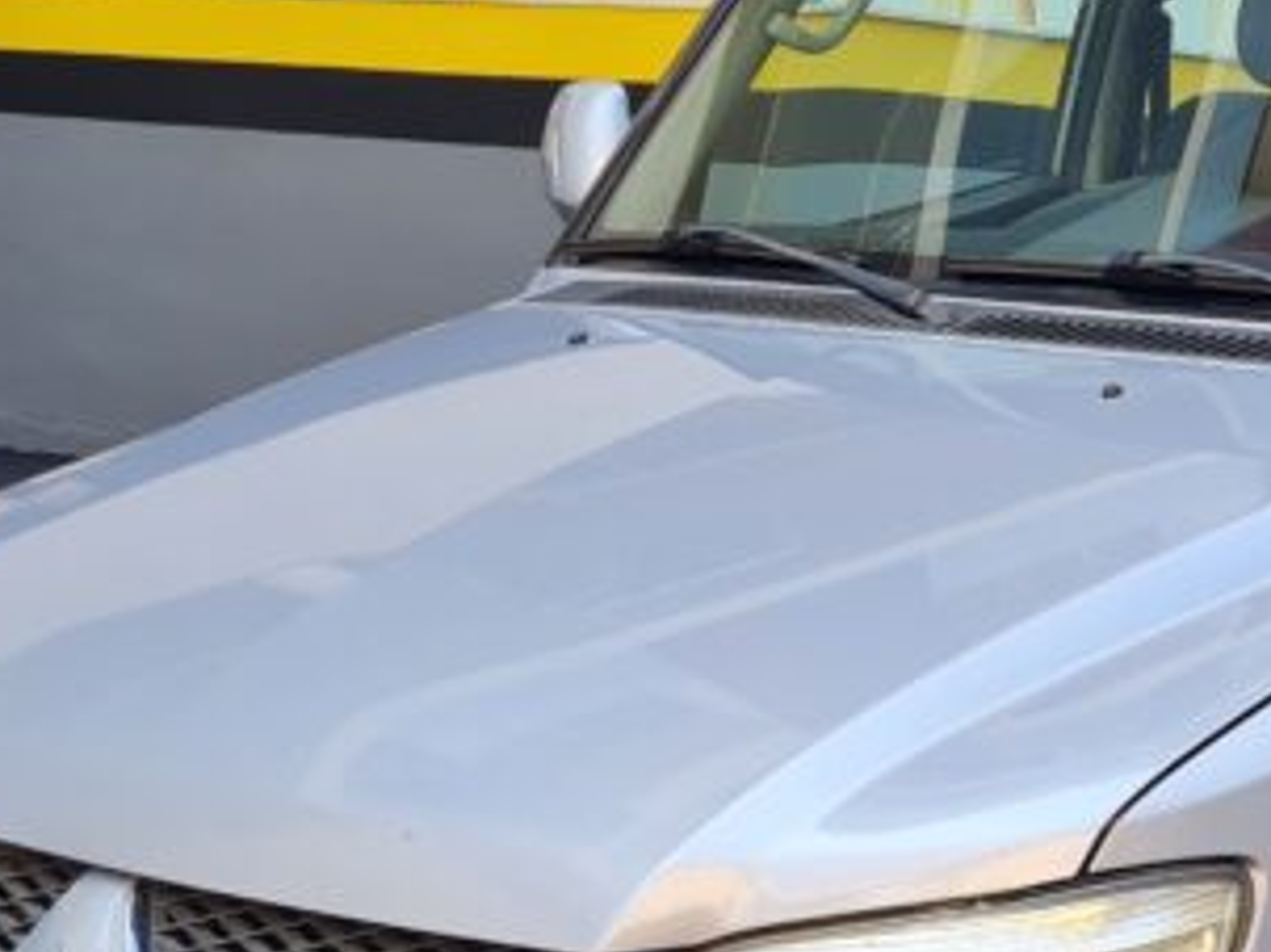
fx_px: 3230
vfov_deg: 16.6
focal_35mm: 88
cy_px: 780
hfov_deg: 21.6
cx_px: 1216
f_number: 1.8
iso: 50
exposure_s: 1/385
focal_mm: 5.4
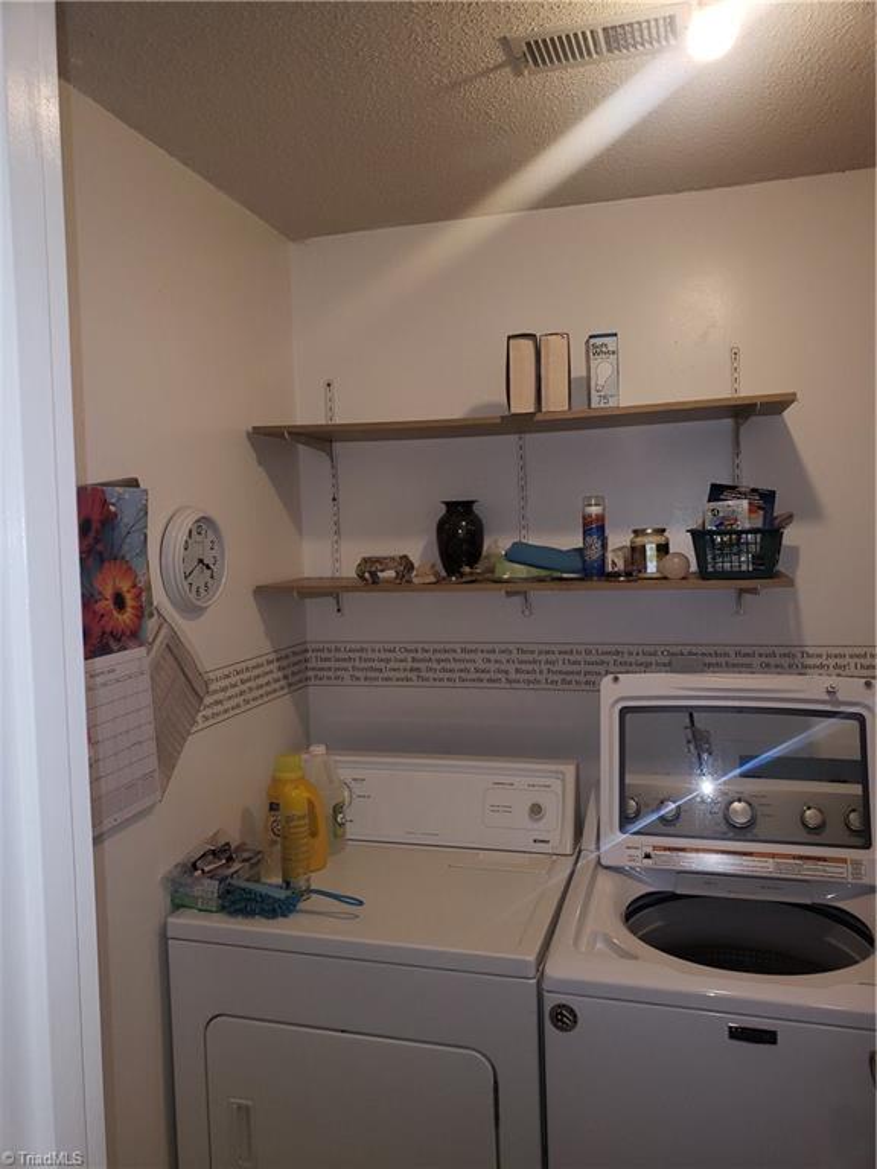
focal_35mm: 26
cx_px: 438
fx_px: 878
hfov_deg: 53.1
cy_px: 584
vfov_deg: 67.3
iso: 80
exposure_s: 1/40
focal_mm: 4.3
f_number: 2.4
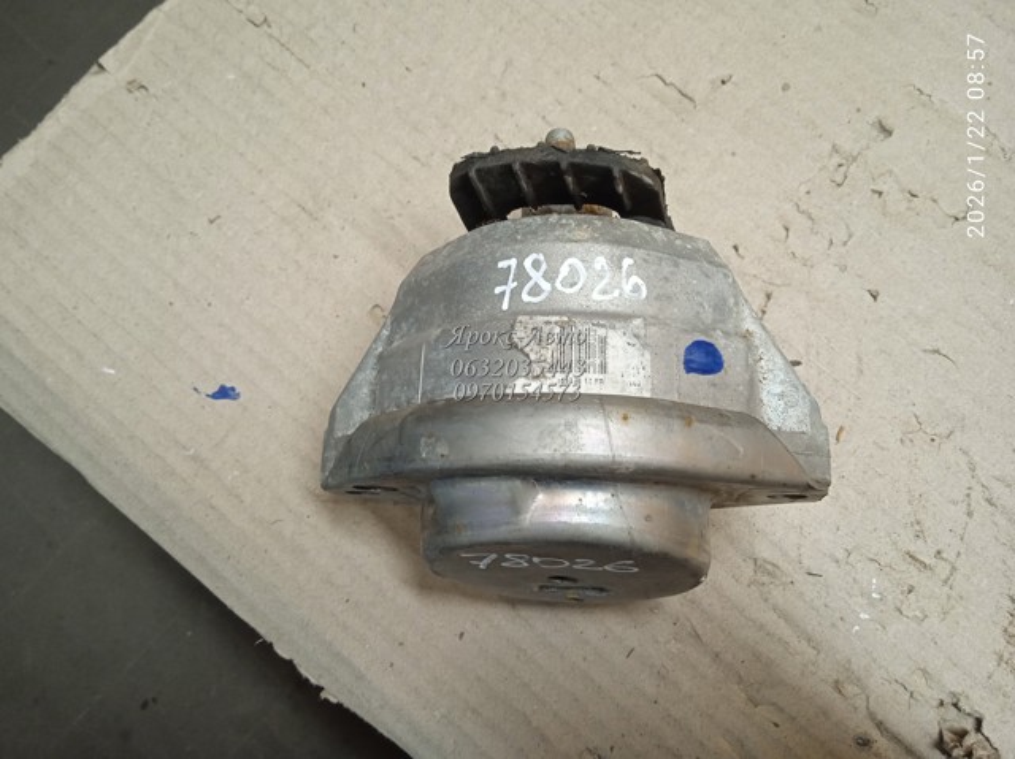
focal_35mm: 28
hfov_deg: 63.5
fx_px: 820
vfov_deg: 49.7
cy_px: 380
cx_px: 508
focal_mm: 3.43
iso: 233
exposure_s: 1/33.3
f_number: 2.2
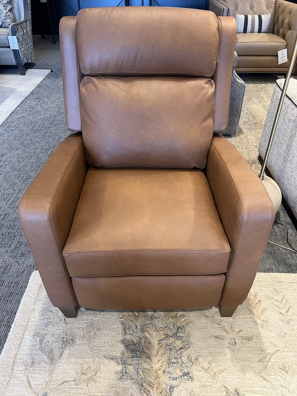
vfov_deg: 67.3
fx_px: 297
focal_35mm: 26
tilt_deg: -38.4
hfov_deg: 53.1
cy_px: 198
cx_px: 148
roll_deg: +0.8
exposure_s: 1/60
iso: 125
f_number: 1.5
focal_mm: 5.7
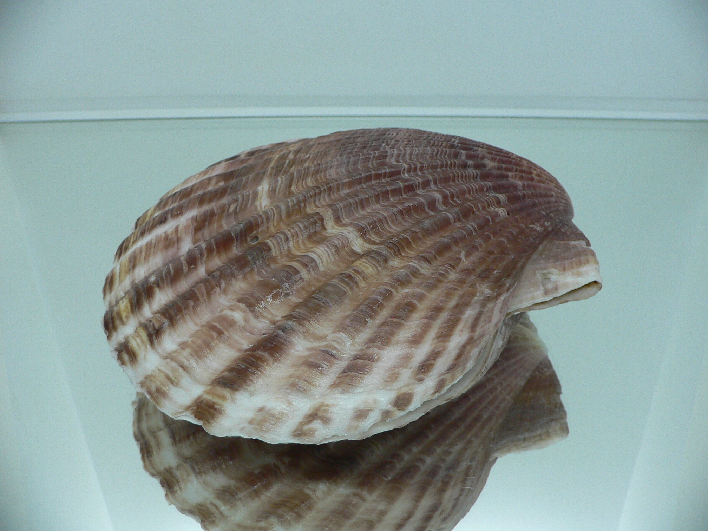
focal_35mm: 35
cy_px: 266
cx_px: 354
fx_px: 716
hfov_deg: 52.6
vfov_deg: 40.7
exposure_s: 1/60
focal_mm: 4.6
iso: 100
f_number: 2.8
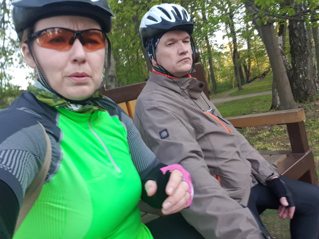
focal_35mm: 31
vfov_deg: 45.4
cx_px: 160
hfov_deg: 58.4
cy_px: 120
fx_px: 286
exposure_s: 1/100
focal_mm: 2.92
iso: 100
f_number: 1.7
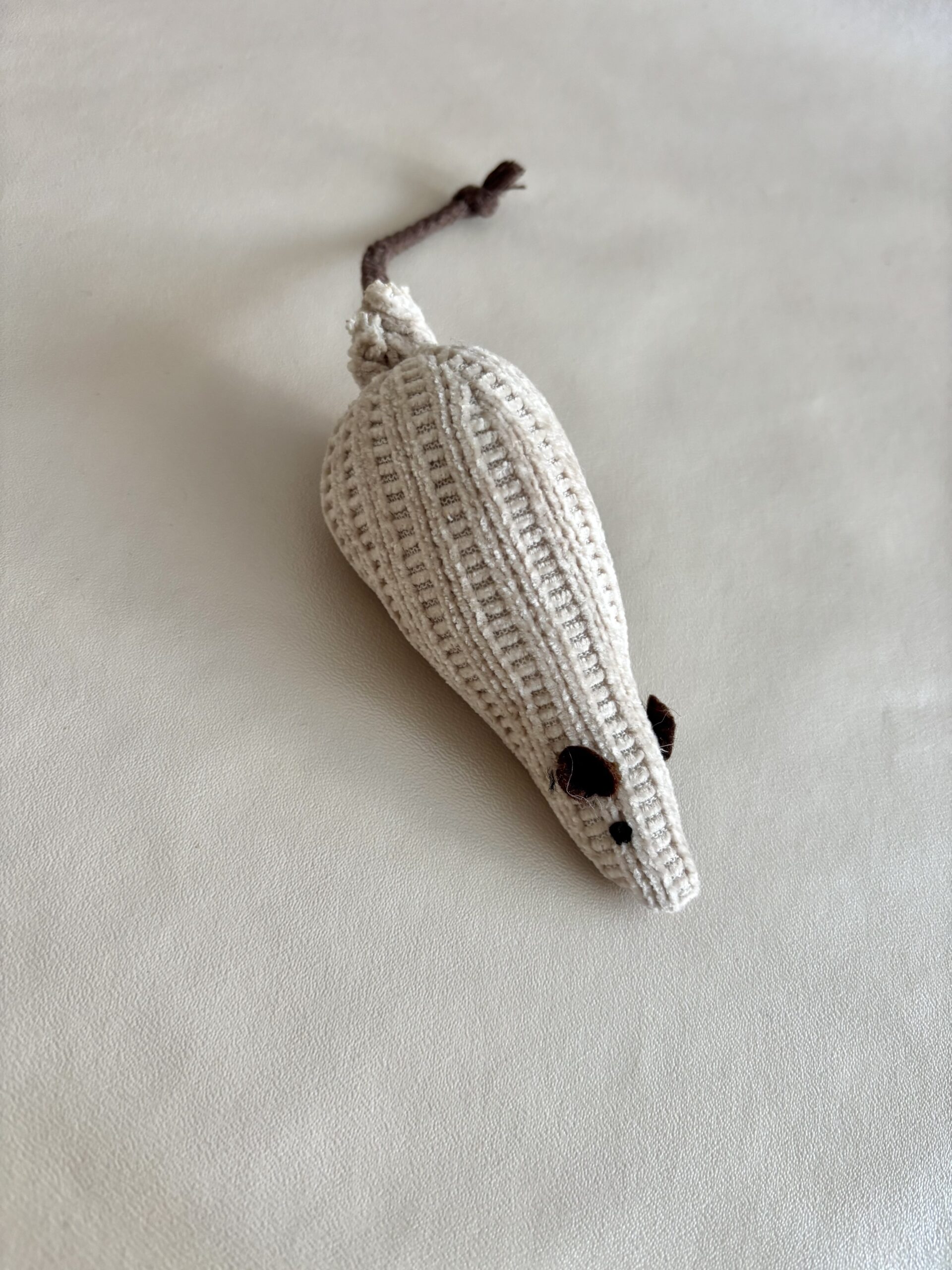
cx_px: 476
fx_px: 953
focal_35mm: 26
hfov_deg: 53.1
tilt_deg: -58.3
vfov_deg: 67.3
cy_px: 635
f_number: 1.6
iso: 100
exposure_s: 1/100
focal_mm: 5.96
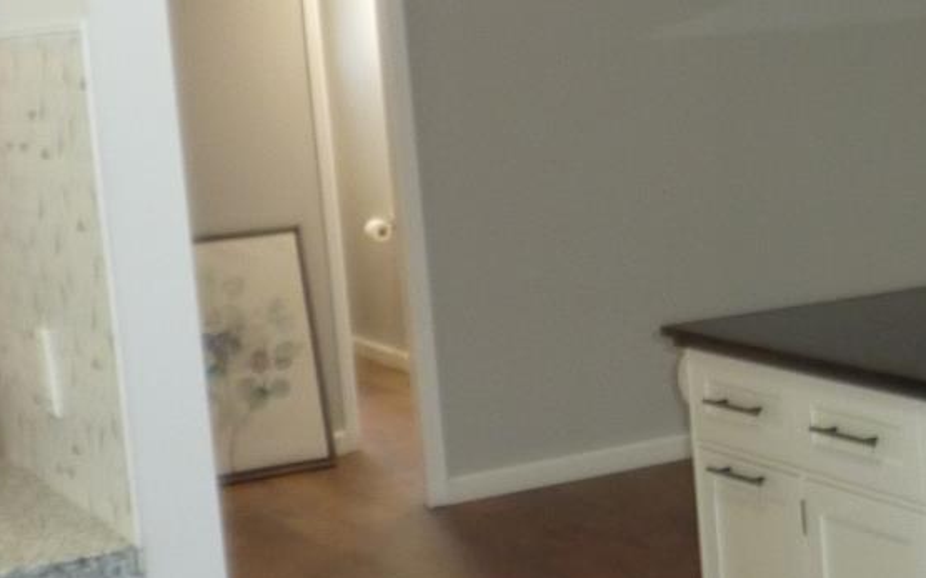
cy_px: 257
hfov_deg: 23.1
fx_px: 2094
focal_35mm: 83
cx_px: 1073
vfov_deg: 15.7
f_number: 3.4
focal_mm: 4.7
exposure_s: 1/30
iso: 200
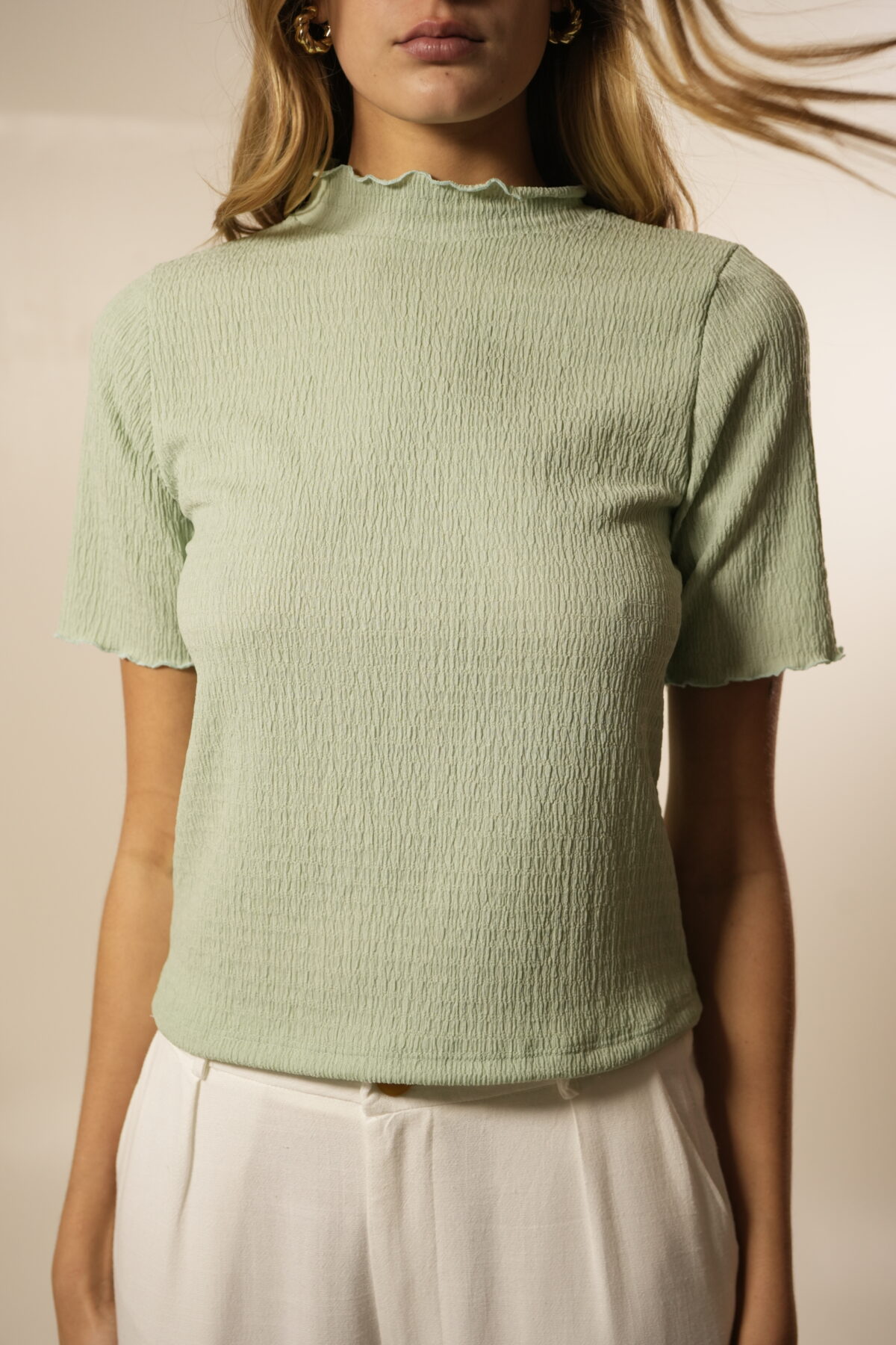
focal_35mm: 50
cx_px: 448
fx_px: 1867
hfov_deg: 27.0
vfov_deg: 39.6
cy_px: 672
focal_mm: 50
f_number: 4
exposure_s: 1/125
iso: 1000
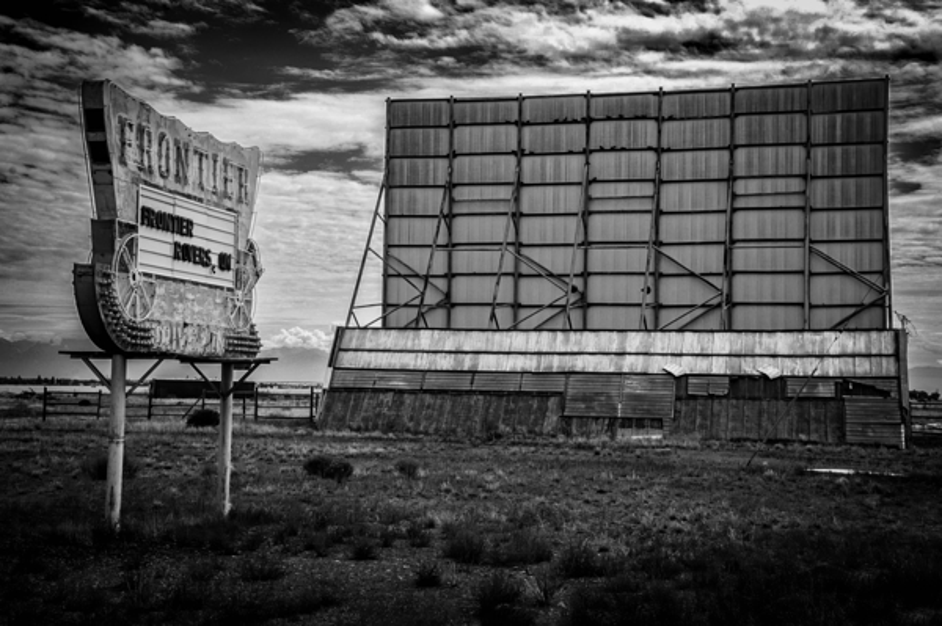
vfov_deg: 25.7
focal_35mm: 52
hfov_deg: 37.9
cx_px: 471
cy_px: 313
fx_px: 1373
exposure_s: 1/400
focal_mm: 35
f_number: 10
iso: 200
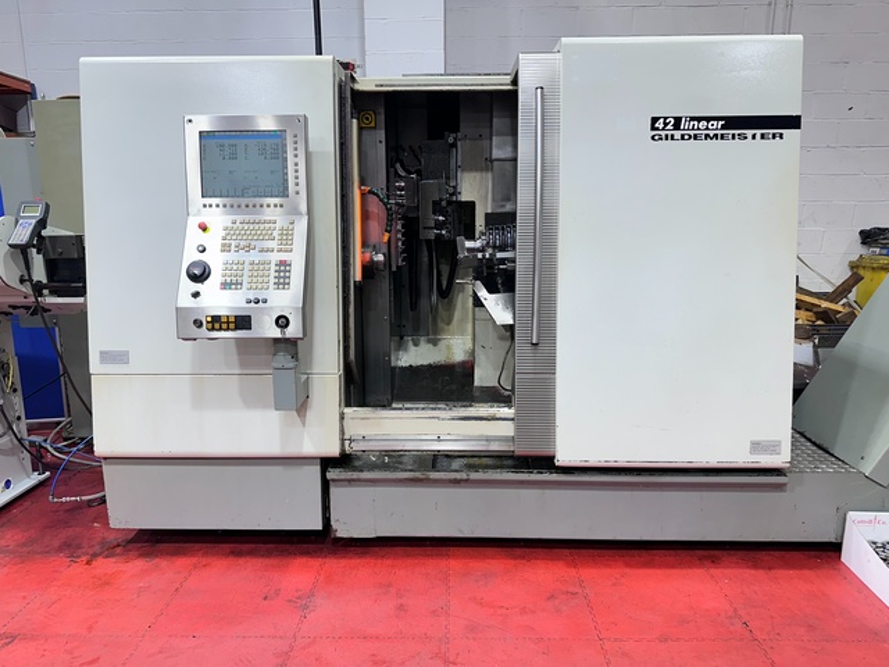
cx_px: 444
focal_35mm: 24
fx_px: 616
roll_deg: +0.7
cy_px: 334
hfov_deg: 71.6
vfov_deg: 56.8
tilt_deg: -11.1
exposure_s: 1/100
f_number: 1.78
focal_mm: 6.86
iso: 160
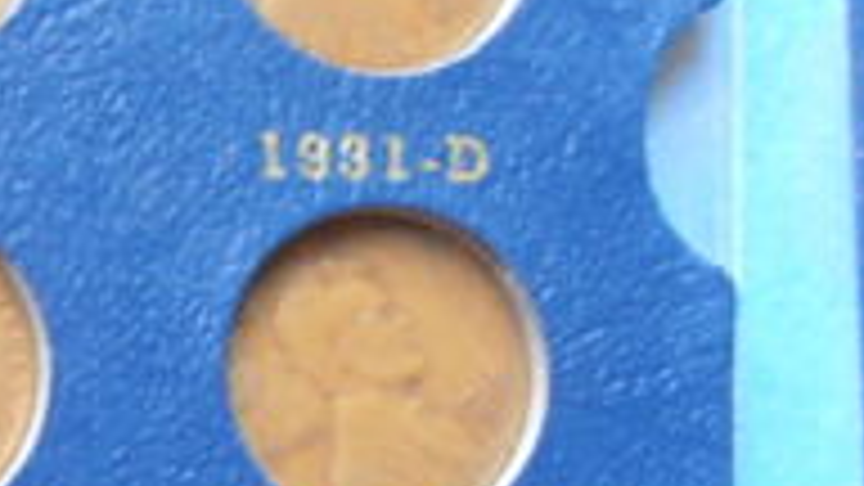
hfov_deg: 13.4
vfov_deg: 8.1
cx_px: -594
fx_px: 3368
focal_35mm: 147
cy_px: 727
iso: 125
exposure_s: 1/5
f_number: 3.9
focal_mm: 6.61
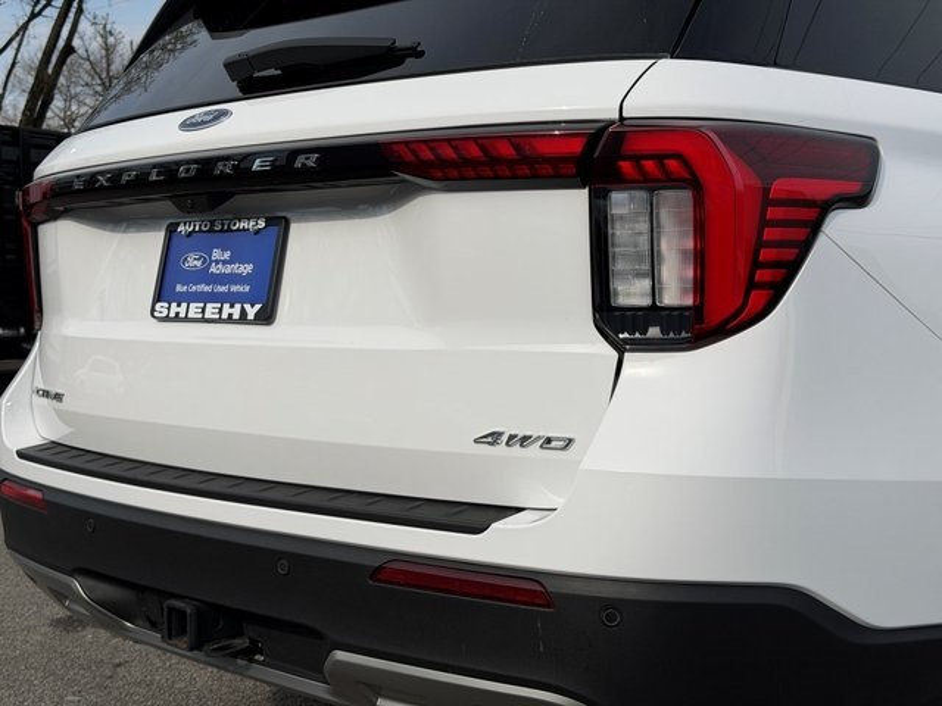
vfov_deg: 30.3
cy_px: 353
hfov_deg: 39.7
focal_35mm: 48
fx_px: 1306
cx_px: 471
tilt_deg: -3.7
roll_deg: +0.3
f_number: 1.78
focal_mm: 6.76
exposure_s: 1/8772
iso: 64
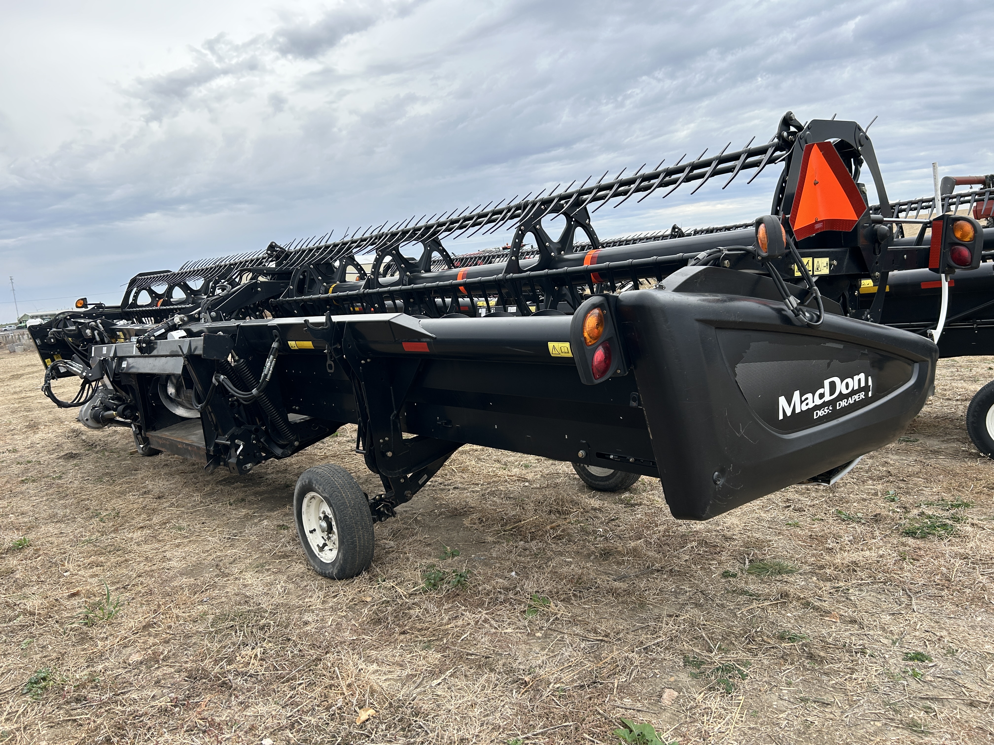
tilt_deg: -7.8
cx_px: 497
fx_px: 747
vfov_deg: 53.1
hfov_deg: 67.3
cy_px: 372
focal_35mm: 26
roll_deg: +5.7
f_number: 1.5
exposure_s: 1/1431
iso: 50
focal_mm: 5.7
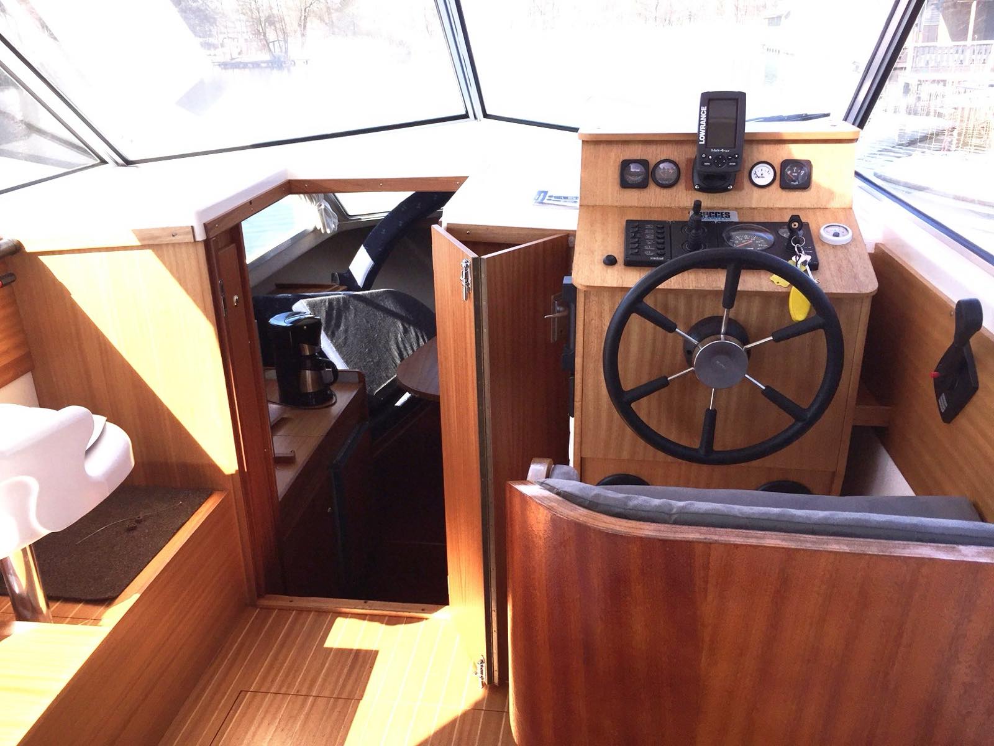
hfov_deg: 61.7
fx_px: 833
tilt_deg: -21.5
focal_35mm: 29
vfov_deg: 48.2
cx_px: 497
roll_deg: +2.0
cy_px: 373
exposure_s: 1/898
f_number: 2.2
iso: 32
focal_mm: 4.15
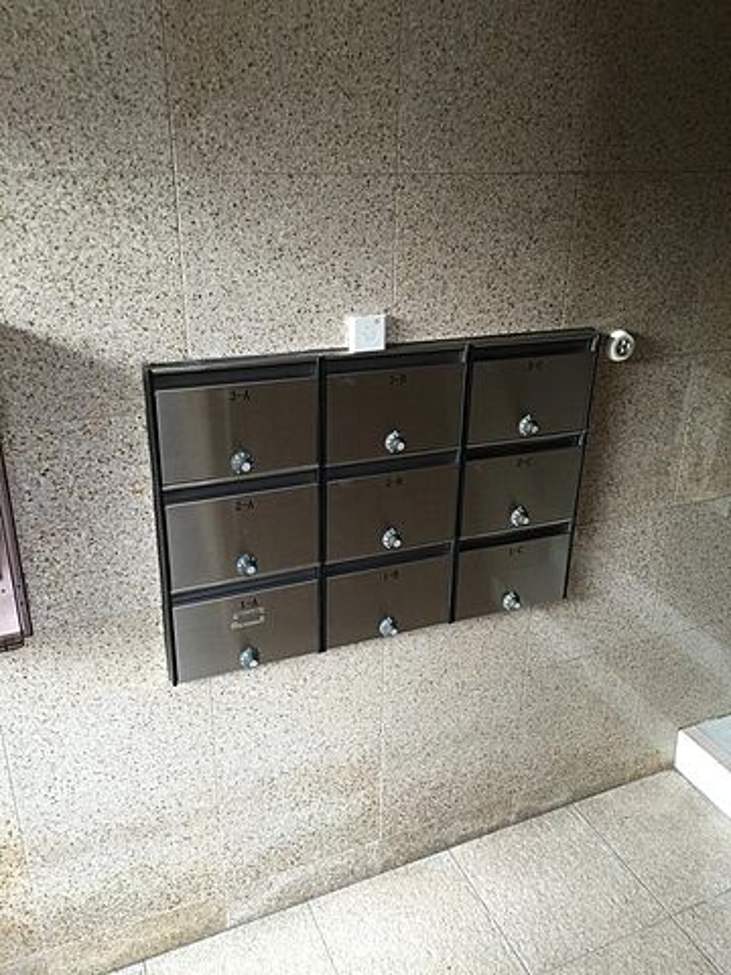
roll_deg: -1.1
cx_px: 366
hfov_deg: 48.2
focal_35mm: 29
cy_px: 488
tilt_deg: -23.5
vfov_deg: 61.7
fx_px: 817
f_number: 2.2
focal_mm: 4.15
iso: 50
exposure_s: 1/30
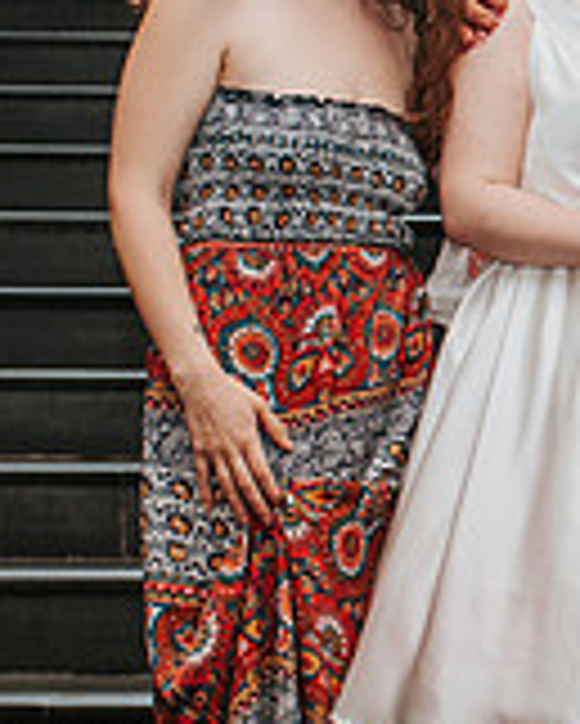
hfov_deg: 11.6
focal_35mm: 127
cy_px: 375
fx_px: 2722
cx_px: 896
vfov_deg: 15.1
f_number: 3.5
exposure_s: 1/200
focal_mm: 35
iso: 1000
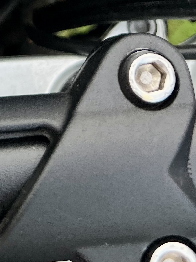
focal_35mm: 98
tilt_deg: -47.4
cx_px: 0
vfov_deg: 18.0
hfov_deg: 14.8
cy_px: -123
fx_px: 740
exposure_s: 1/333
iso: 50
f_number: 1.5
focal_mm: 5.7
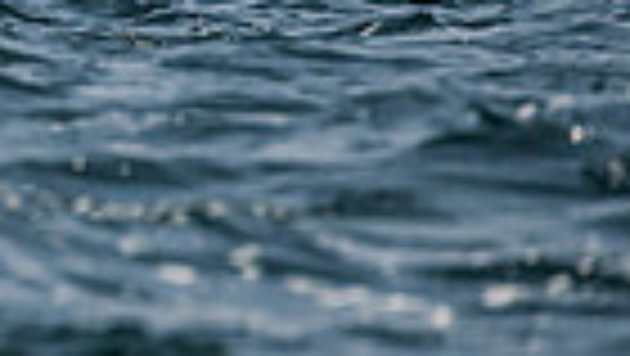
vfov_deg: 0.5
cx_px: -722
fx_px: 37866
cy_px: -169
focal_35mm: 2265
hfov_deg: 1.0
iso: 400
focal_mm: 400
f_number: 6.3
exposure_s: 1/5000
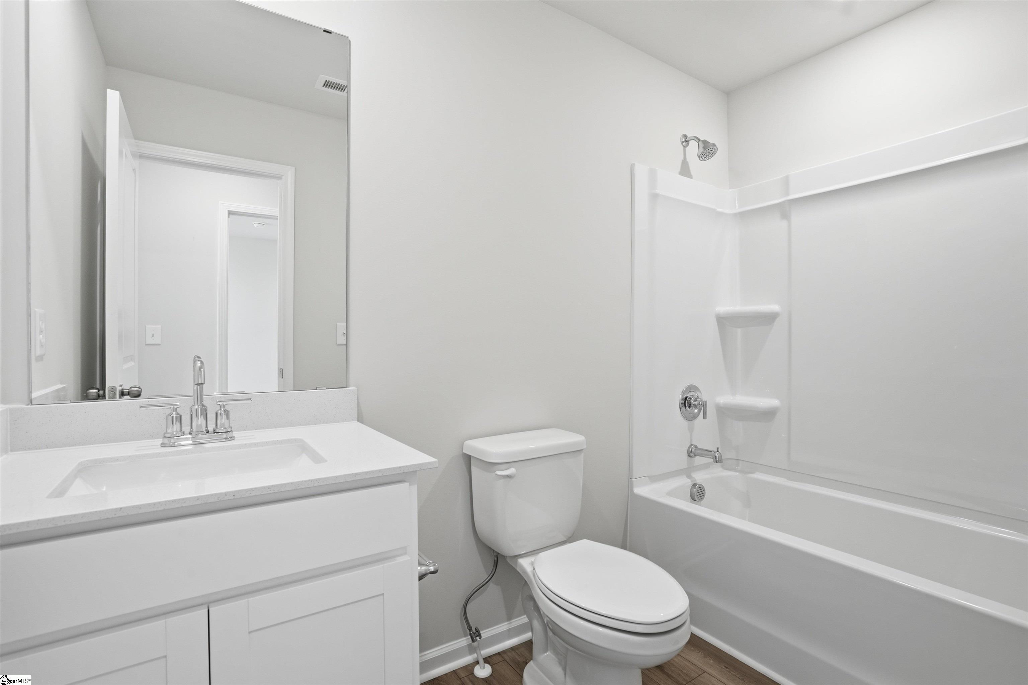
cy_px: 342
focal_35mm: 16
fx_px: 457
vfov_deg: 73.7
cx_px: 514
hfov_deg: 96.7
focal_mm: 16
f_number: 8
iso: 160
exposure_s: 1/100
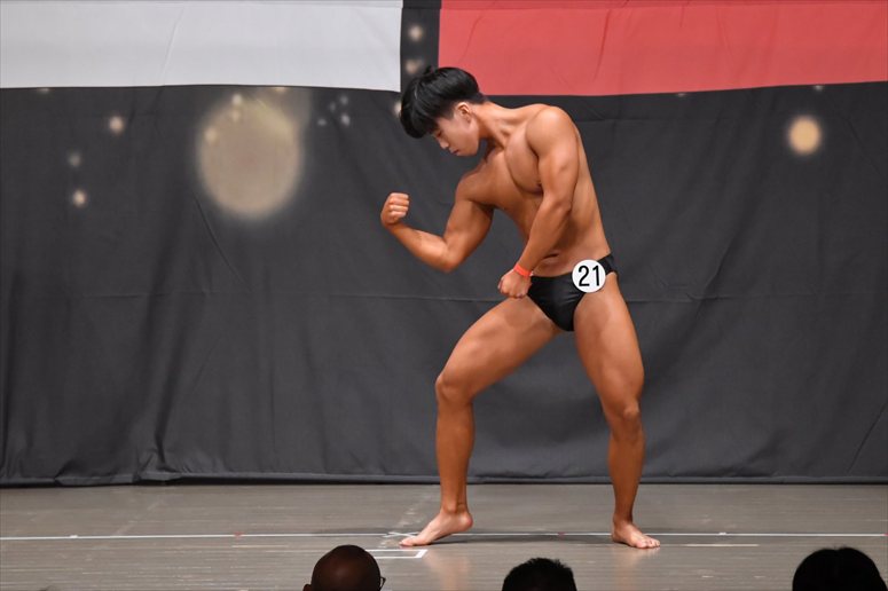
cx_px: 444
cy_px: 296
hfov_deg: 8.6
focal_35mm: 240
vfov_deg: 5.7
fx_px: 5917
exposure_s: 1/400
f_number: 5.6
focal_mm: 160
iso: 6400
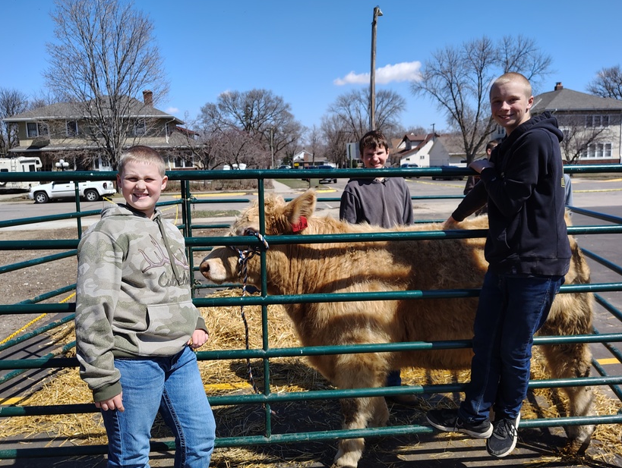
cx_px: 333
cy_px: 242
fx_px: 540
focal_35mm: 30
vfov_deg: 46.9
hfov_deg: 59.8
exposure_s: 1/926
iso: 100
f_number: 1.8
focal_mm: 5.56
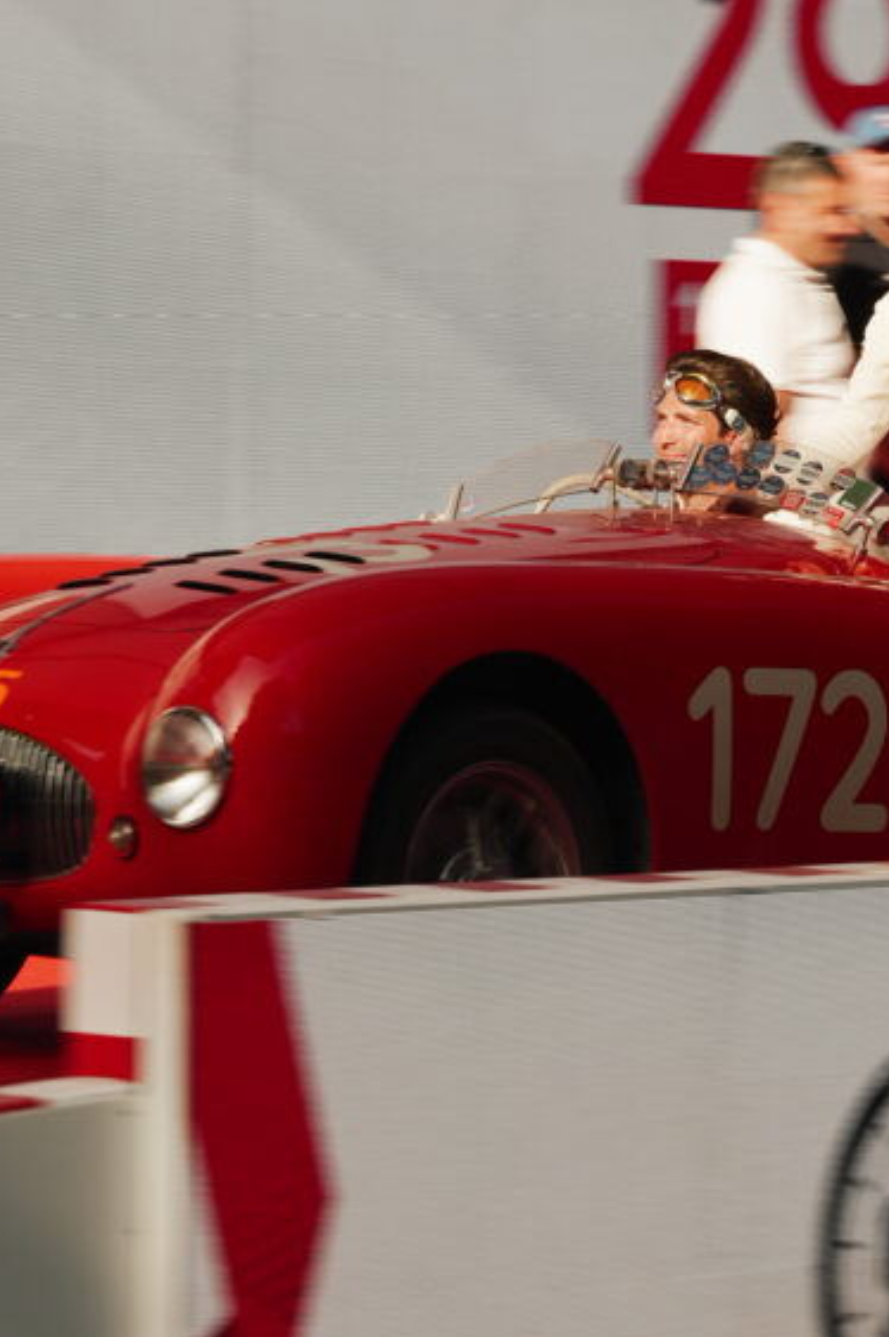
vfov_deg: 11.6
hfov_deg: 7.7
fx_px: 6564
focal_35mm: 177
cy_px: 523
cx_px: 748
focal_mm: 71
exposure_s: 1/40
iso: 100
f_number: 11
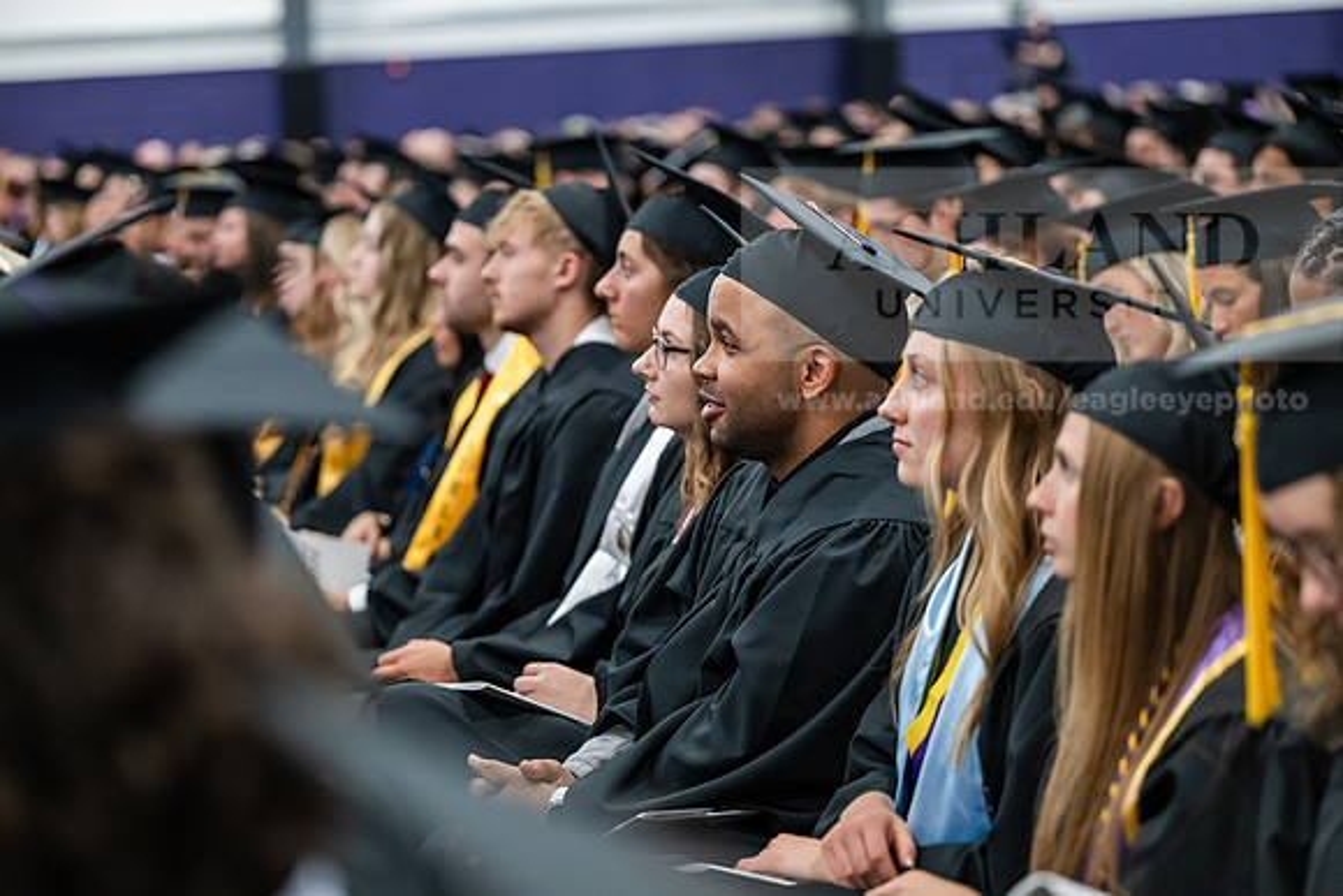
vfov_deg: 14.1
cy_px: 448
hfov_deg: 21.0
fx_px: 3619
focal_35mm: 97
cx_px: 672
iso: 2500
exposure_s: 1/200
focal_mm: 97
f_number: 2.8
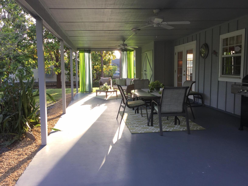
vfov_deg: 45.4
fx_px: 222
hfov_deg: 58.4
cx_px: 124
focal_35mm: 31
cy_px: 93
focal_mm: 3.3
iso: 25
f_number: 2.4
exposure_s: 1/100
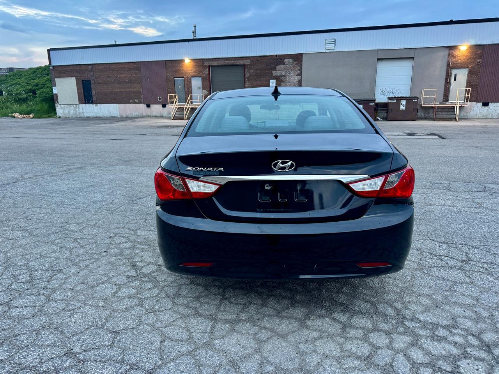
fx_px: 346
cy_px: 187
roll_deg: +0.9
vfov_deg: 56.8
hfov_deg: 71.6
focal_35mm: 24
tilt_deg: -12.7
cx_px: 250
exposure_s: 1/80
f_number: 1.78
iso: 160
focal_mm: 6.76
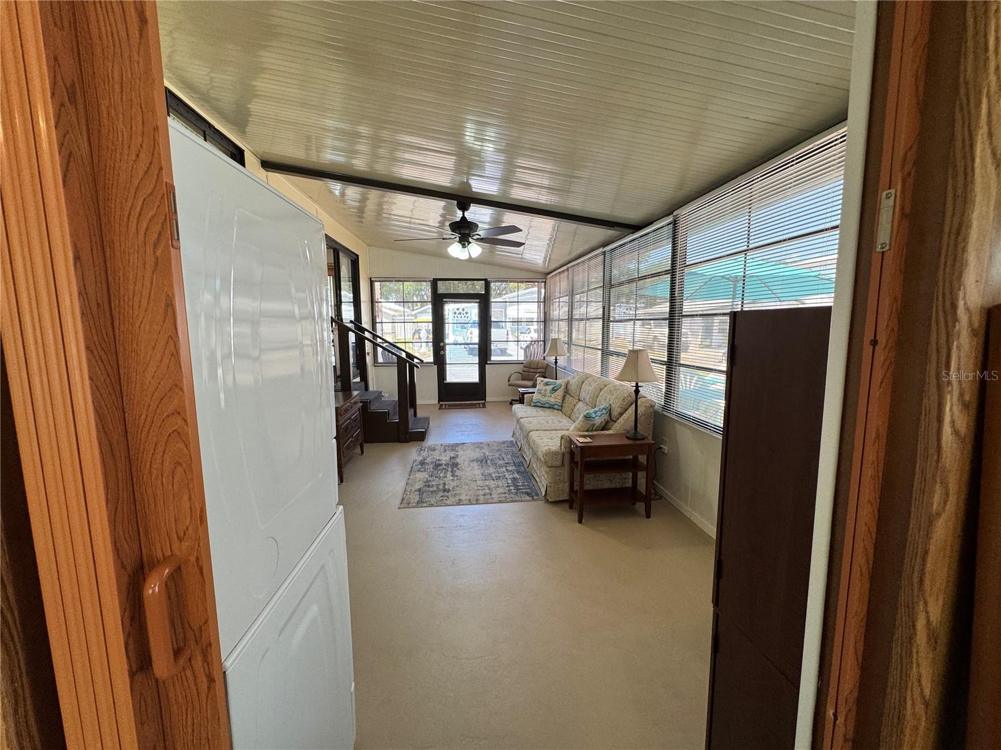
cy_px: 375
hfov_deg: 102.1
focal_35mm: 14
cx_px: 500
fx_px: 405
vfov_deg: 85.7
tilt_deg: -8.2
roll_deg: -0.6
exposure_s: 1/120
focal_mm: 2.22
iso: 125
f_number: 2.2
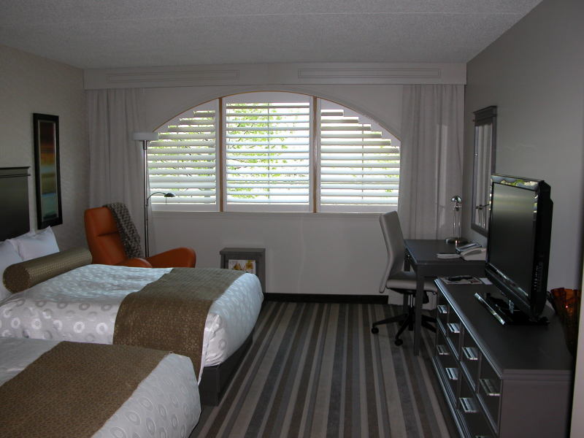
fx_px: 590
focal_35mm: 35
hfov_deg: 52.6
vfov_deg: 40.7
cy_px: 219
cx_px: 292
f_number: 3.2
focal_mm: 8.9
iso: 100
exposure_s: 1/73.3
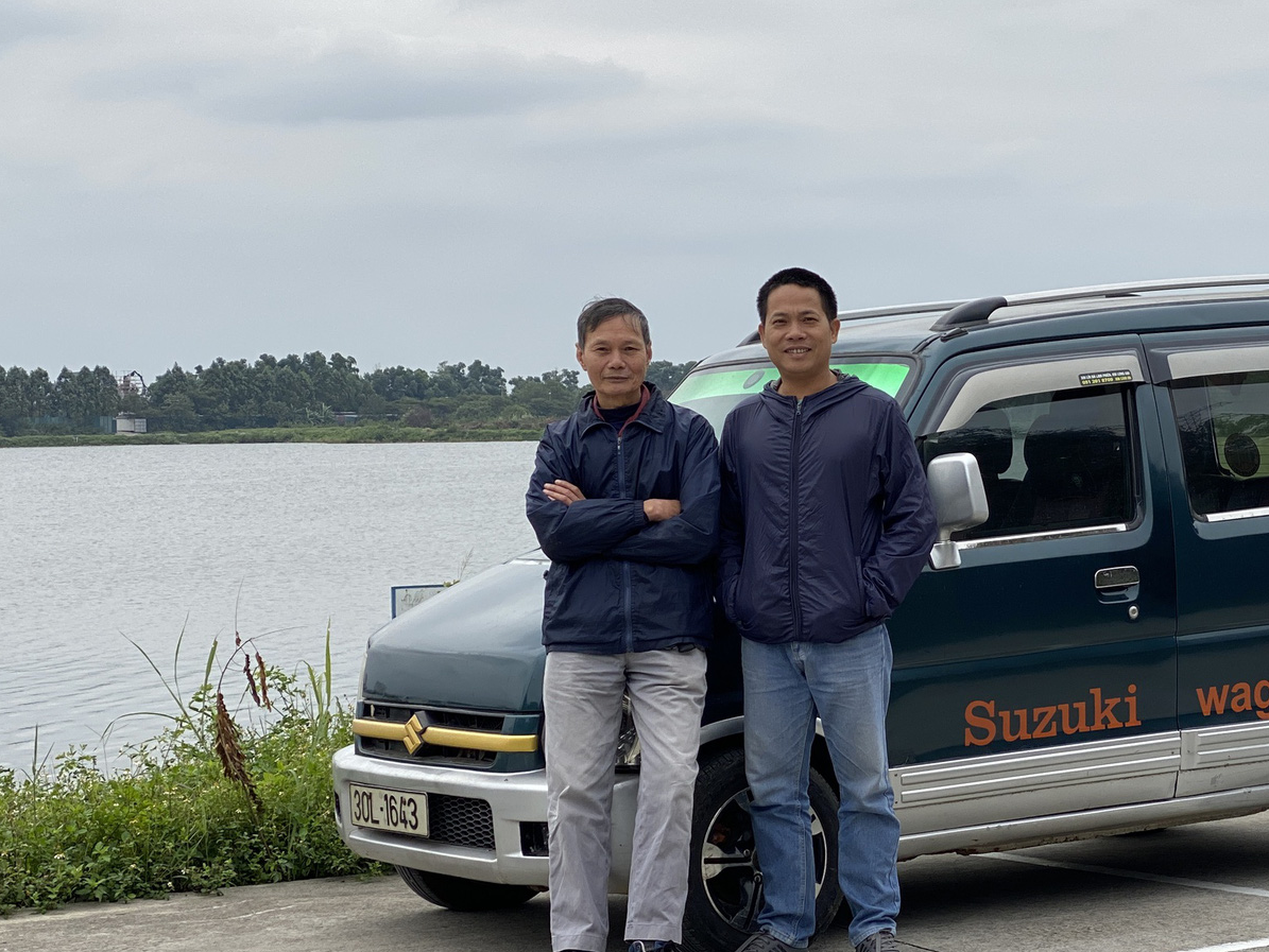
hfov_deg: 22.4
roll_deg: +0.7
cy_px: 583
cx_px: 856
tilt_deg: -3.0
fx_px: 3190
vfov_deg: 17.0
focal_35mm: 87
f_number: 2
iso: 20
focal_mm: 6
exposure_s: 1/695
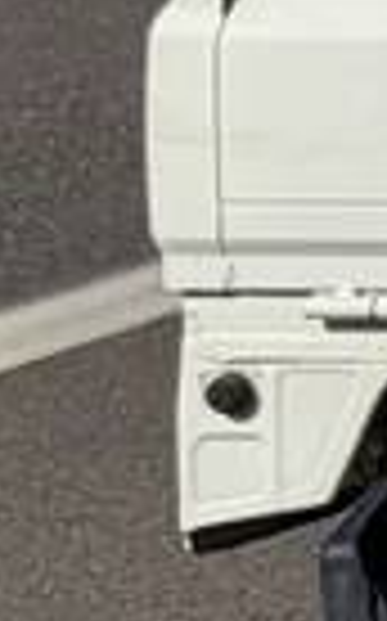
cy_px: -306
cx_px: 2790
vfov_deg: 8.7
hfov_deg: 3.9
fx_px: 3991
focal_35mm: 236
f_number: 1.78
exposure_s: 1/14286
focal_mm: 6.76
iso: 80
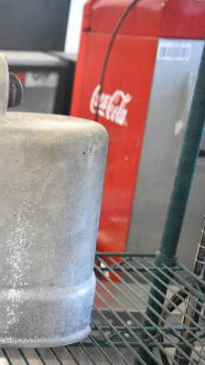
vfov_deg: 36.0
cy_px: 182
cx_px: -127
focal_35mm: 58
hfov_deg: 17.9
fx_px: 561
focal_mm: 20
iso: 1600
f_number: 4
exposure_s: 1/60
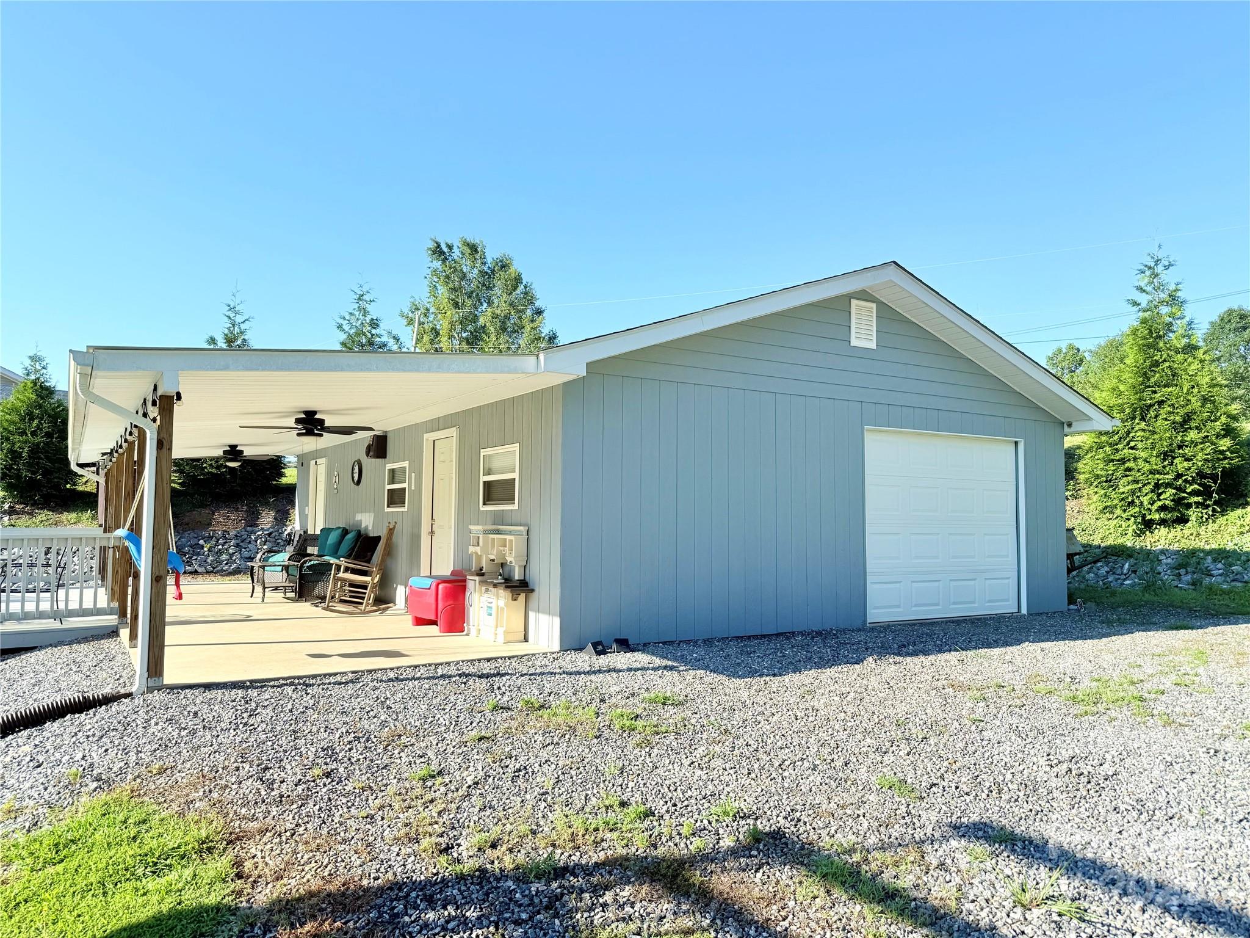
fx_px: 867
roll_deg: -0.7
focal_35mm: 24
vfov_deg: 56.8
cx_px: 625
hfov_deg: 71.6
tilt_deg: +2.8
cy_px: 469
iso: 80
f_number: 1.78
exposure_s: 1/2525
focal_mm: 6.76
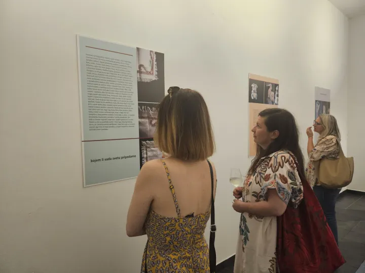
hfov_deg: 73.9
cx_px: 182
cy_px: 136
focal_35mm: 23
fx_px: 243
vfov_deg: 58.9
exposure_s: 1/100
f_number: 1.8
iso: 500
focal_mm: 5.4
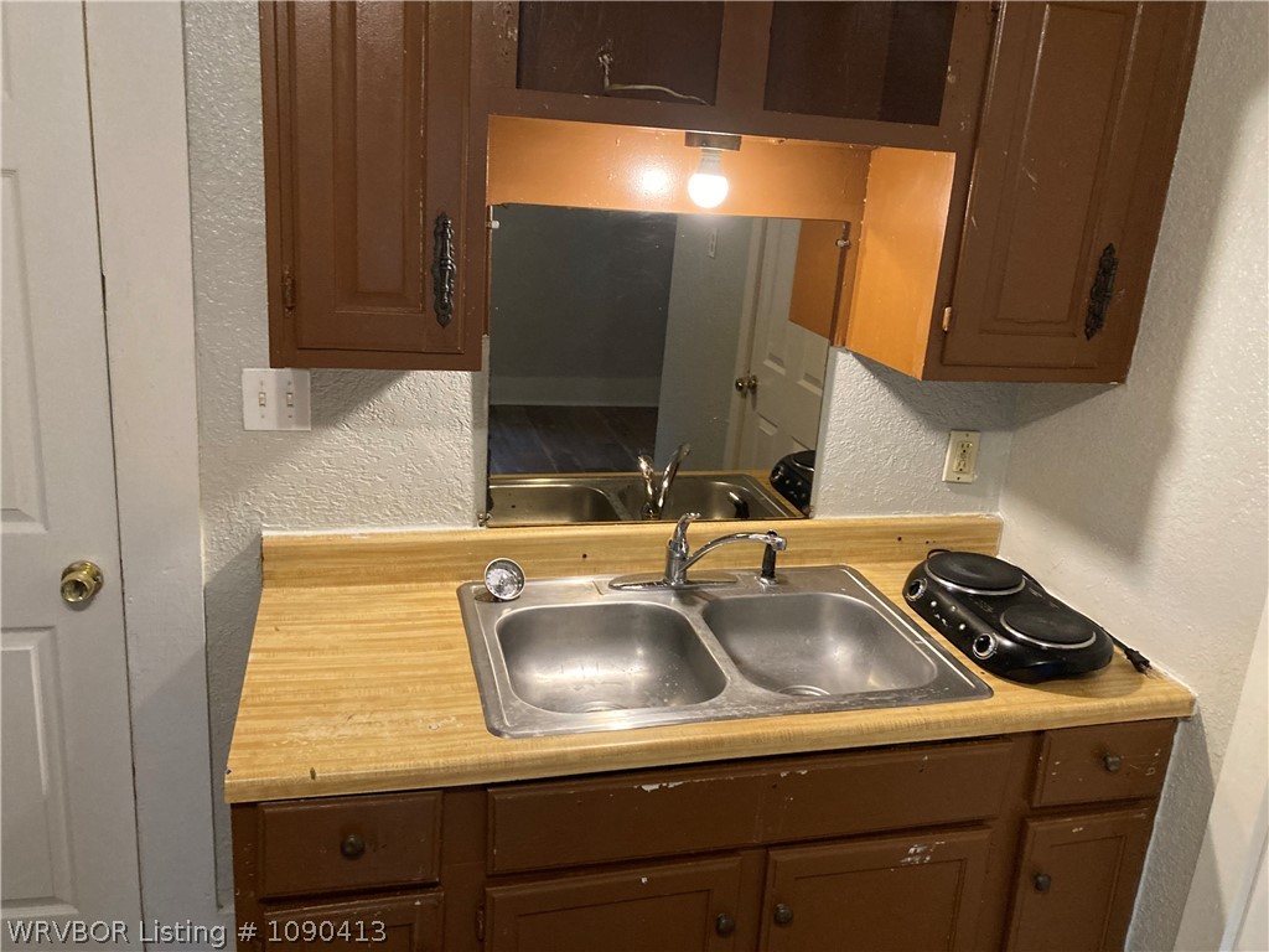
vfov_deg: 49.7
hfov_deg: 63.4
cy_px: 476
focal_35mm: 28
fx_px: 1026
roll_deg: -5.2
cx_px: 634
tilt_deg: -15.8
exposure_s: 1/40
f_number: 1.8
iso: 250
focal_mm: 3.99
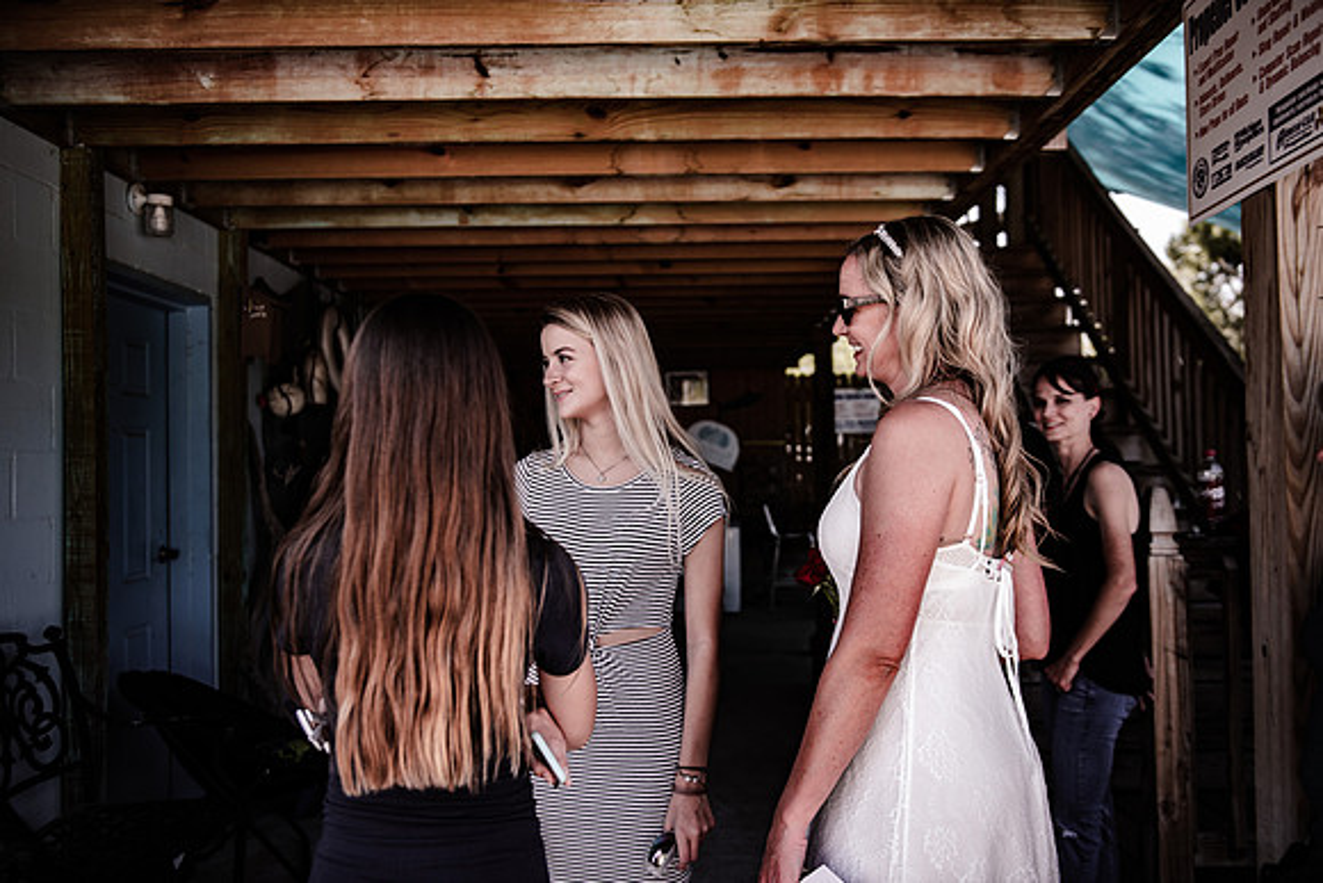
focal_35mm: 32
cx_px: 662
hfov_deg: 58.7
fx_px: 1176
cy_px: 442
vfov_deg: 41.1
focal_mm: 32
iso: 125
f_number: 3.5
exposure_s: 1/400
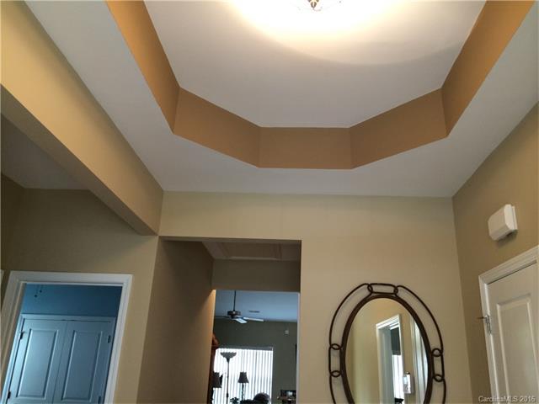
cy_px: 202
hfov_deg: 60.0
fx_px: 467
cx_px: 270
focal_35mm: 30
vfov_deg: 46.8
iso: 125
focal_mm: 4.12
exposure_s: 1/30
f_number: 2.2
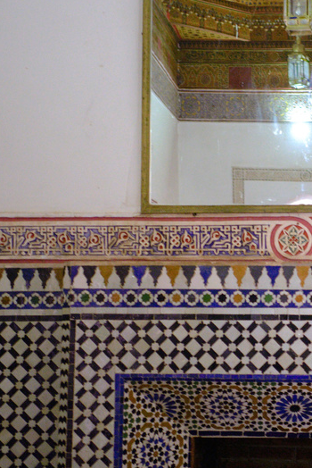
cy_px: 196
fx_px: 1039
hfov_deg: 16.8
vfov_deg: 25.3
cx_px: 302
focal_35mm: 80
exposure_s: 1/10
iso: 800
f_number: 2
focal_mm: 23
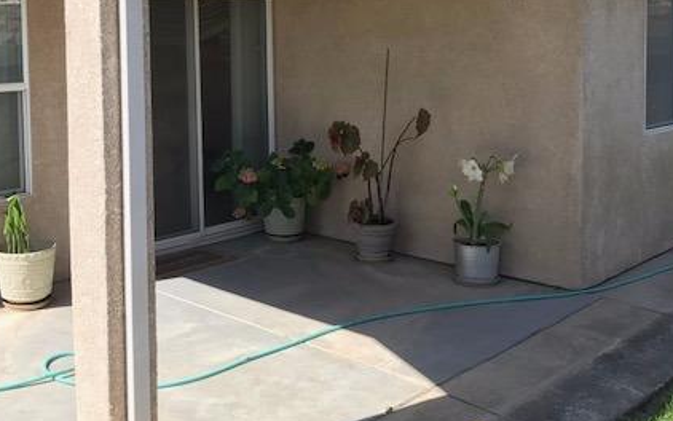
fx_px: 826
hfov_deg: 44.1
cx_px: 260
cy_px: 96
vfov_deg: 28.1
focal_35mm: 45
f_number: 1.8
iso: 20
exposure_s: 1/921
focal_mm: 3.99
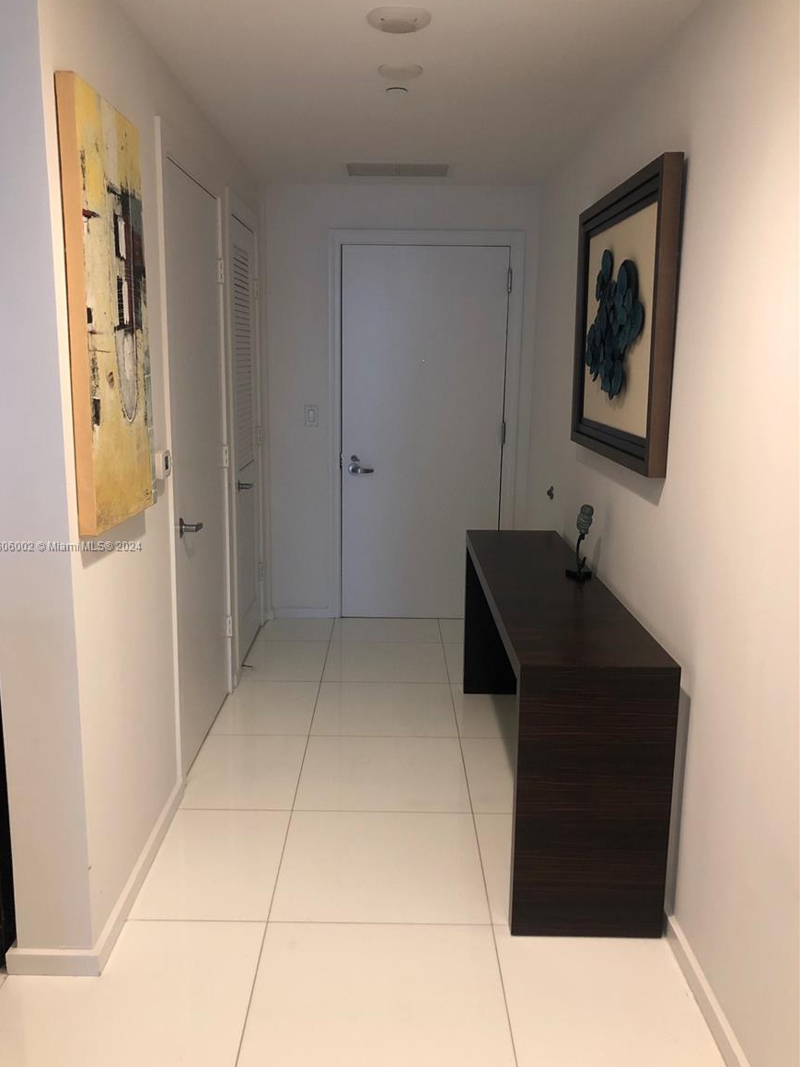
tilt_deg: -10.7
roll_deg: -1.4
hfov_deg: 48.2
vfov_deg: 61.7
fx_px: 894
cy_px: 547
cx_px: 387
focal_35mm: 29
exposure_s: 1/15
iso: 64
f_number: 1.8
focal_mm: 3.99
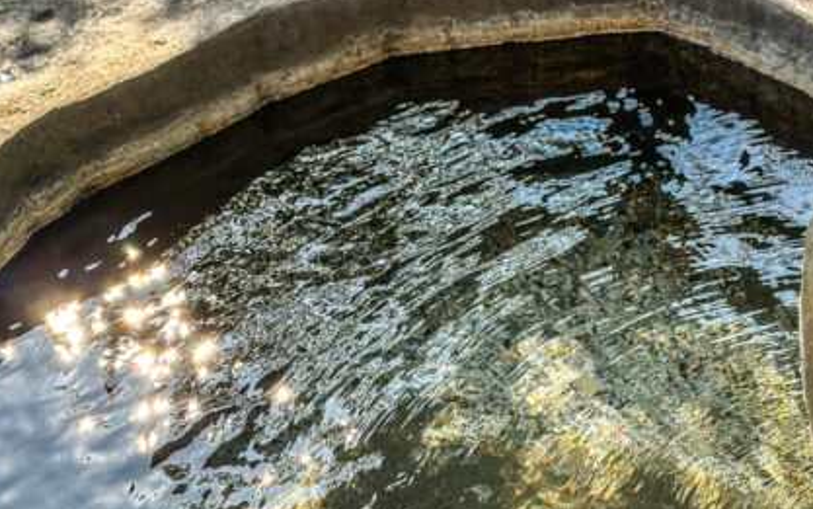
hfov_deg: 26.5
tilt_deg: -43.9
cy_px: 519
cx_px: 419
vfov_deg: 16.4
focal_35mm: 78
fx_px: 1729
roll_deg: +7.8
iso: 100
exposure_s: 1/2028
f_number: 1.78
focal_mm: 6.86
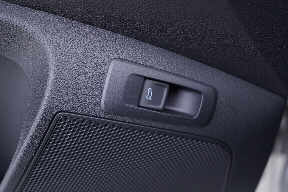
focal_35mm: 36
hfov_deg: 53.1
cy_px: 96
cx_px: 144
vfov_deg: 36.9
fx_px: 288
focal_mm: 24
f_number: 2.8
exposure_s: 1/40
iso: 320
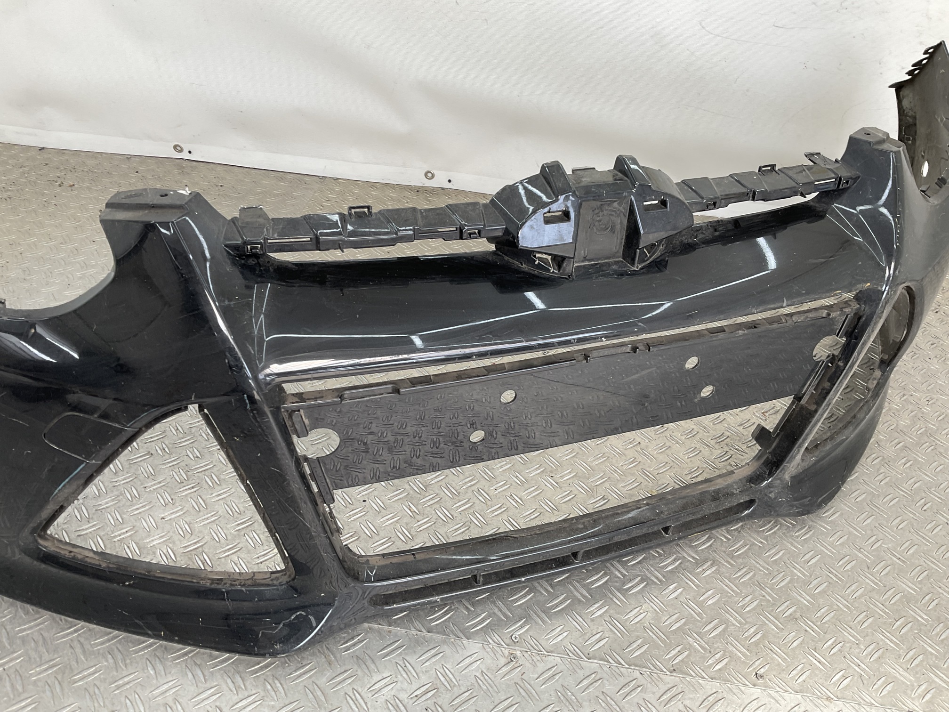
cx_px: 474
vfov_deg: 48.2
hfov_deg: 61.7
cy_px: 356
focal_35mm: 29
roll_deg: -4.9
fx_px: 795
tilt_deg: -36.4
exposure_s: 1/105
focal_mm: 3
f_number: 1.8
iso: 16
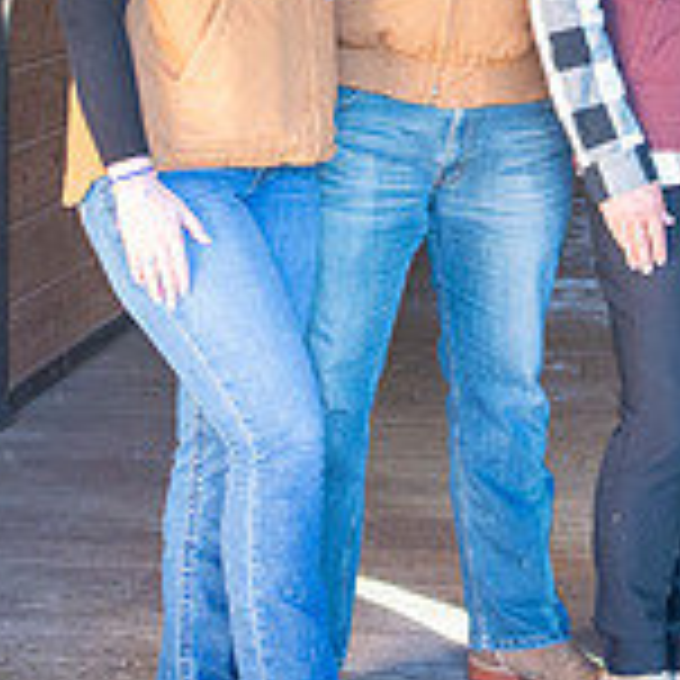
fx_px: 3223
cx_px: 574
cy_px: -73
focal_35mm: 145
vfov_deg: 11.9
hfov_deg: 12.0
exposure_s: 1/80
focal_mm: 38
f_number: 5
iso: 1250
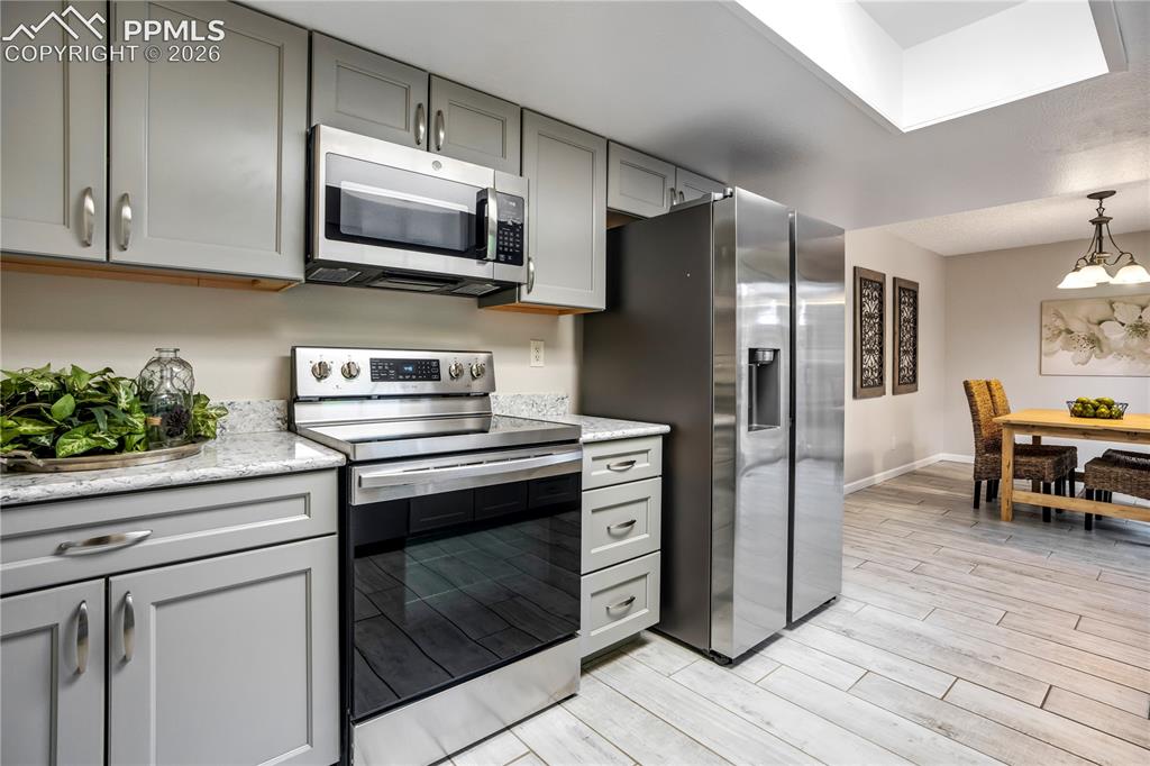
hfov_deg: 96.8
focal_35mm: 16
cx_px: 575
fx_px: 511
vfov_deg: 73.7
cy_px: 383
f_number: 7.1
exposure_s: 1/25
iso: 1000
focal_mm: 16
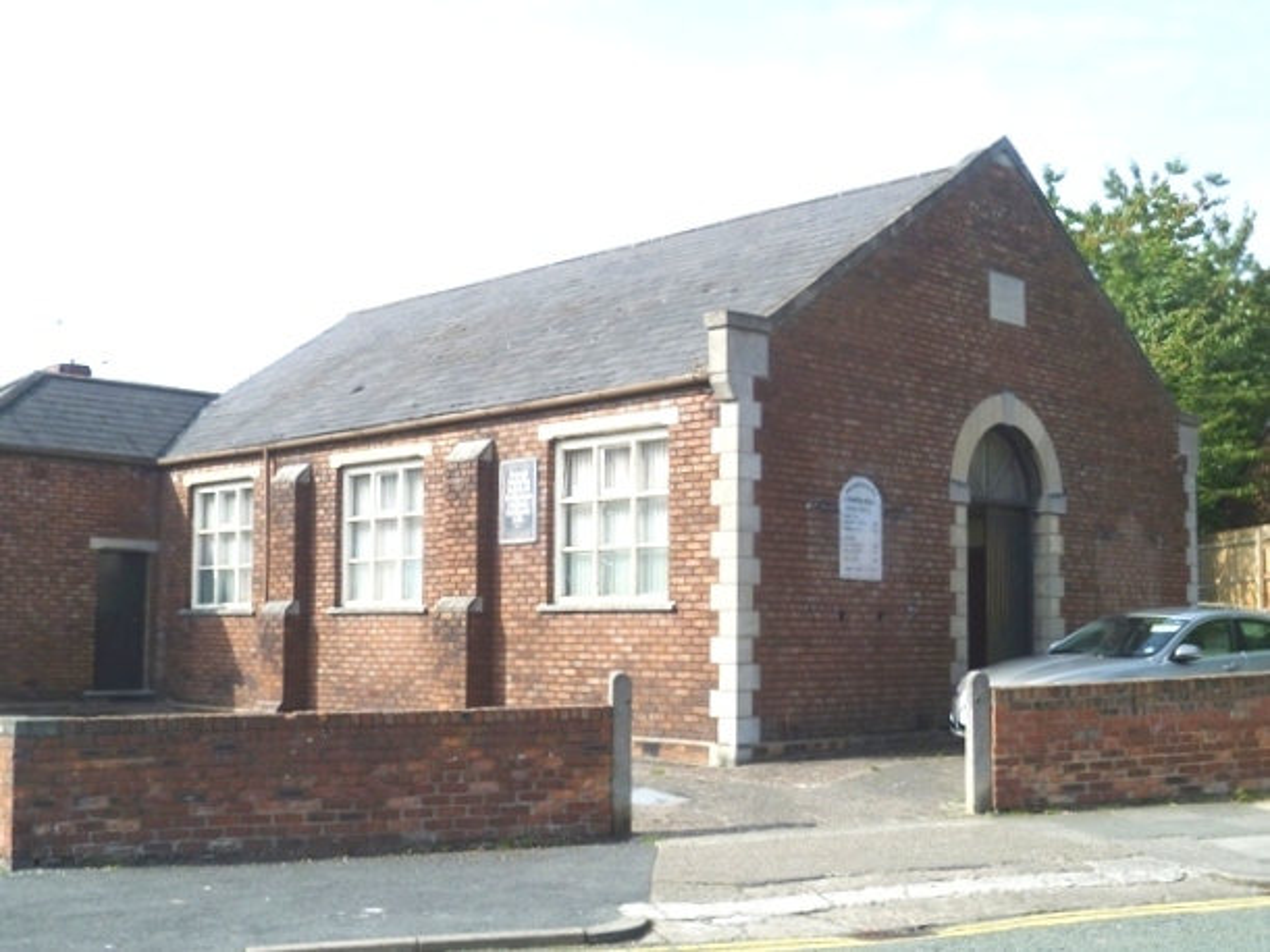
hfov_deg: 44.8
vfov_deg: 34.3
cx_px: 635
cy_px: 476
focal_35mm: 42
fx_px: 1541
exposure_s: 1/125
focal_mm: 7.5
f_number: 10
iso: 80
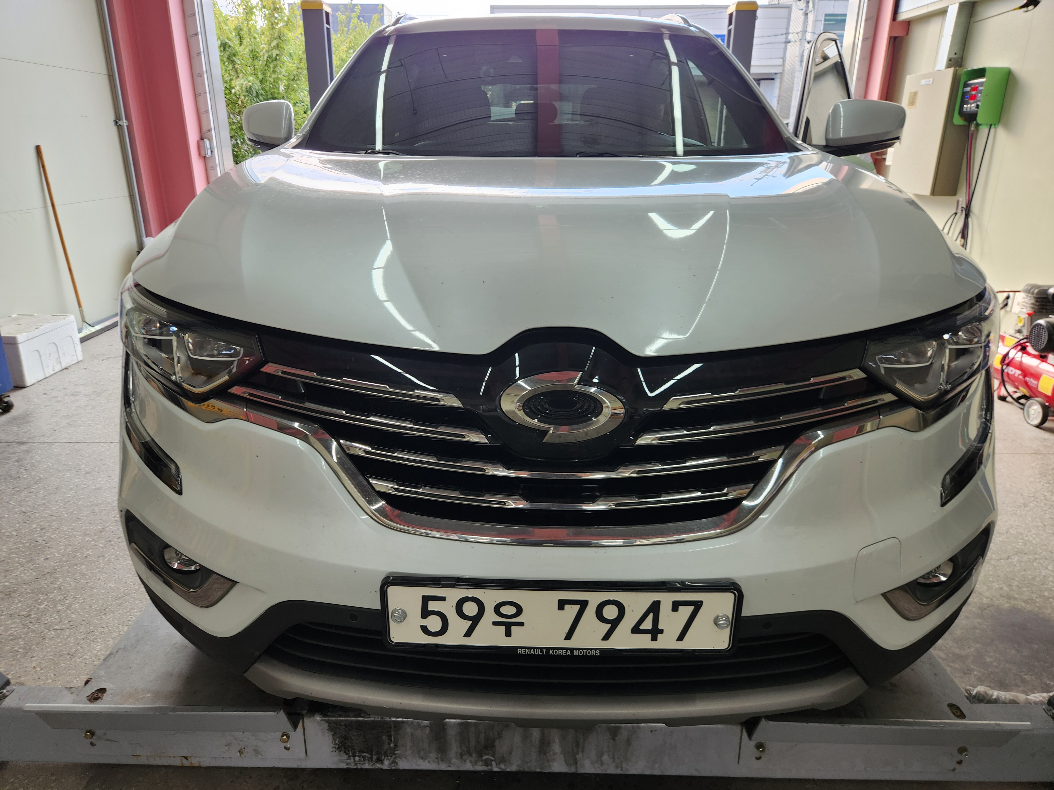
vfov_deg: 58.9
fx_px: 700
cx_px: 527
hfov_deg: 73.9
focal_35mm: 23
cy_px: 395
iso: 32
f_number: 1.8
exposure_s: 1/120
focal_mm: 5.4
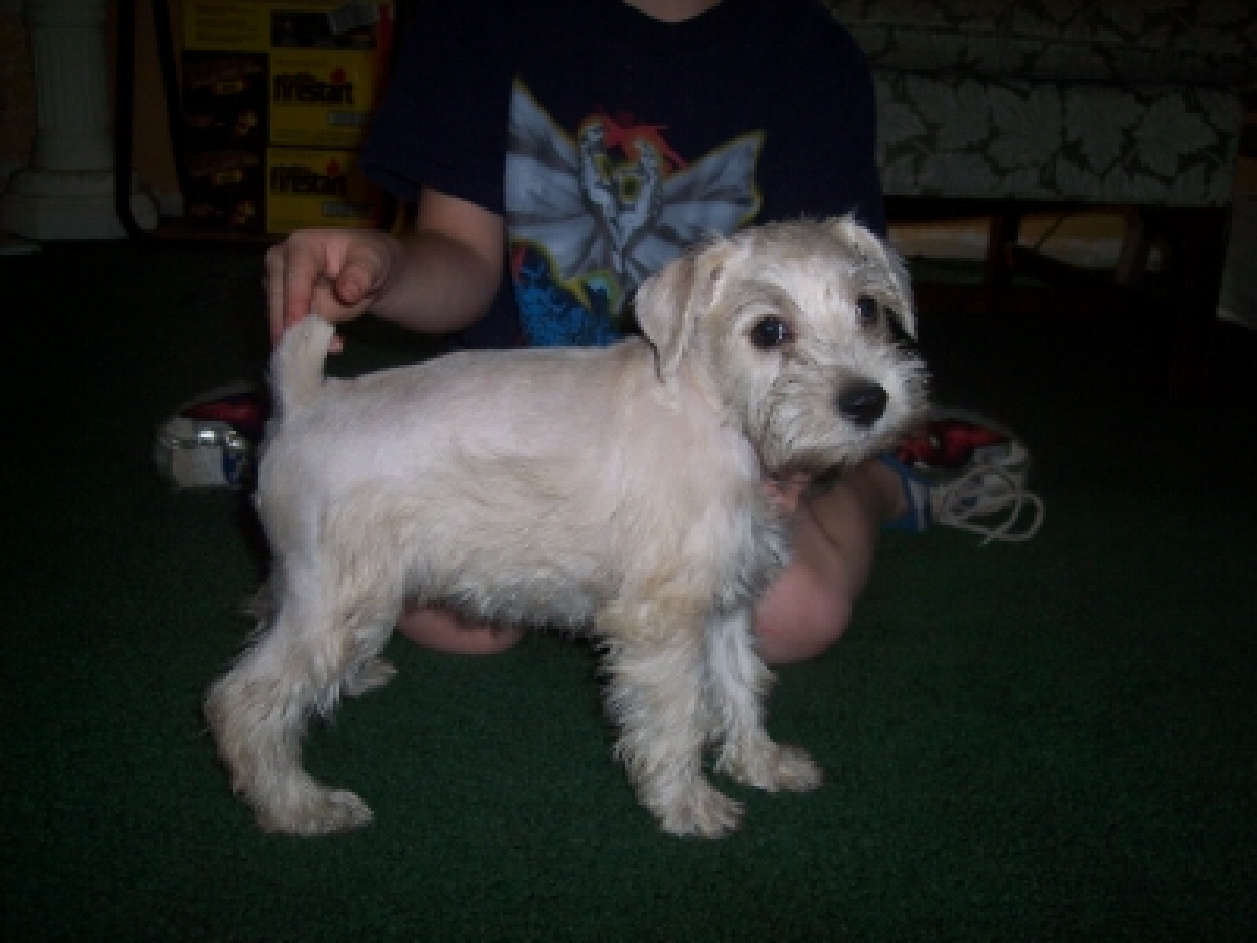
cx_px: 628
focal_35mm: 39
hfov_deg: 47.9
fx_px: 1416
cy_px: 472
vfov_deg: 36.8
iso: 140
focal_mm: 8
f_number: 2.8
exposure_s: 1/60
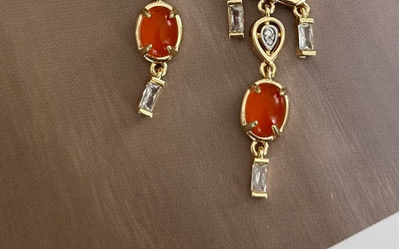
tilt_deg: -77.6
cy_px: -58
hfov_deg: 19.1
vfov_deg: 11.7
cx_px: 247
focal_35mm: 109
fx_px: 1185
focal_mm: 6.86
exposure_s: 1/104
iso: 125
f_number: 1.78
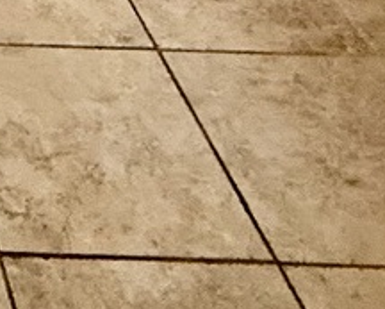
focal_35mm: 91
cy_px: -525
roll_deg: -0.6
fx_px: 1037
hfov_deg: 17.2
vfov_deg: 11.9
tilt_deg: -12.1
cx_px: -312
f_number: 2.2
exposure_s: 1/60
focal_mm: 2.22
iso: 320
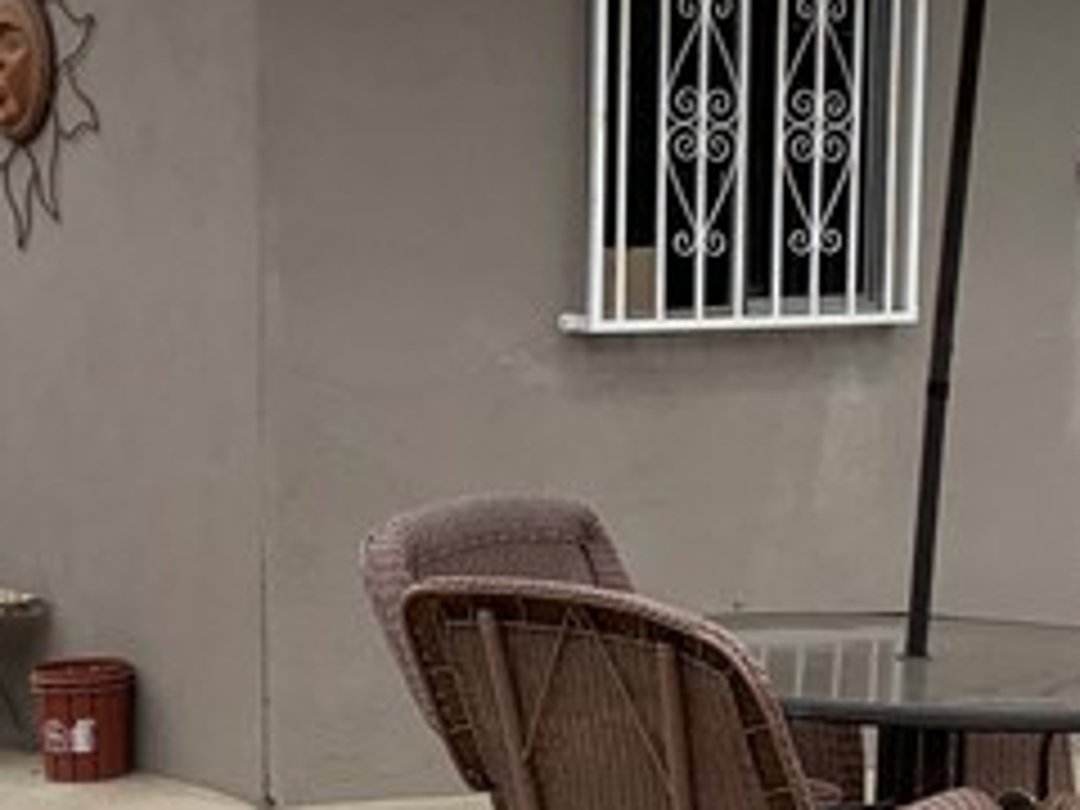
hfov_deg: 17.7
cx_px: 315
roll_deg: +0.6
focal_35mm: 111
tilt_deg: -5.4
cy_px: 554
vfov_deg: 13.3
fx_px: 3463
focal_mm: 4.25
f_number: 1.8
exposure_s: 1/1779
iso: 25
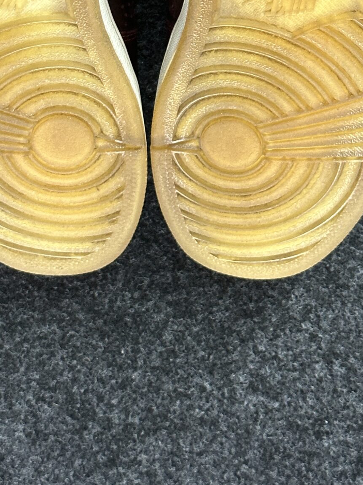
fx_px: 1496
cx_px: 148
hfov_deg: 13.8
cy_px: 23
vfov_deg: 18.0
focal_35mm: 107
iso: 250
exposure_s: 1/33
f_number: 1.78
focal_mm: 6.86
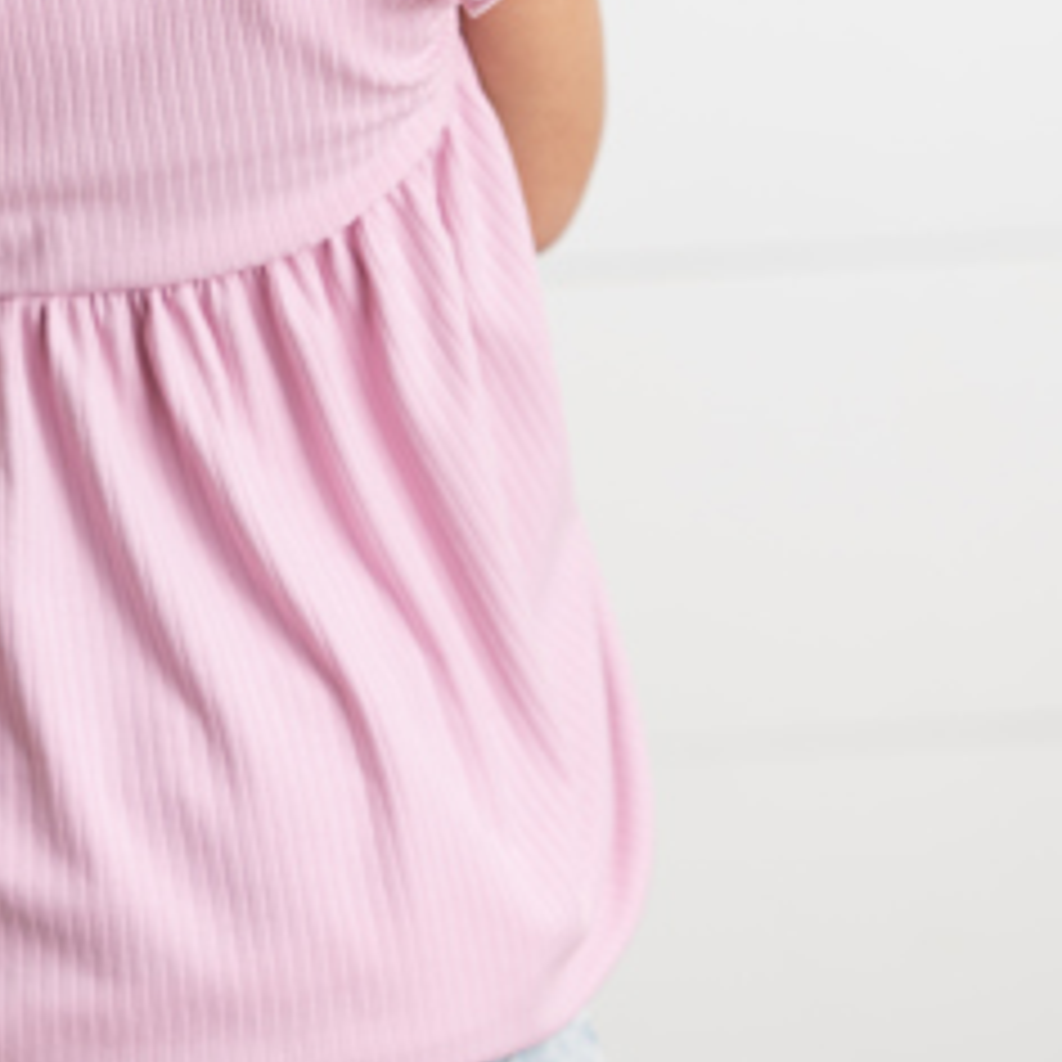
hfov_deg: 8.2
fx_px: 7428
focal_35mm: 214
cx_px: 176
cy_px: -9
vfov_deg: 8.1
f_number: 2.5
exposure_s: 1/200
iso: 400
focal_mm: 85
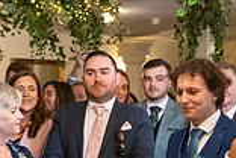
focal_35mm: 130
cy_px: 209
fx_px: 852
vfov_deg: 10.3
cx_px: 123
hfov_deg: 15.8
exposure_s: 1/160
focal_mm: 35
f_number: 3.5
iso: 1250
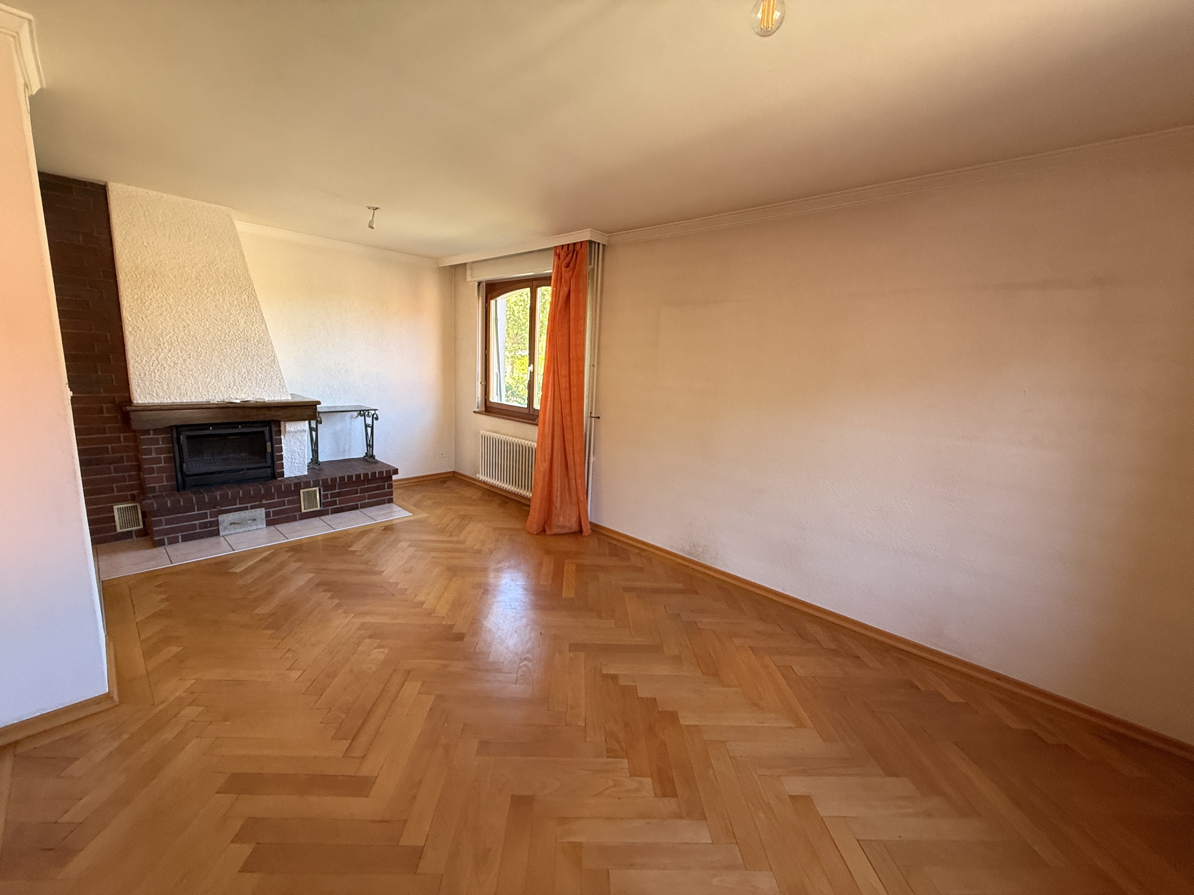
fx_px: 483
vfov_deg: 85.7
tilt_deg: -8.9
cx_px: 597
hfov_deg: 102.1
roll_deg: -1.9
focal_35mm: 14
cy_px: 448
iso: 200
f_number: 2.2
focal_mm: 2.22
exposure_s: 1/99
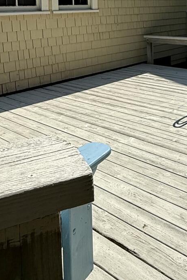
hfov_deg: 31.4
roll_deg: +0.9
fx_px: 327
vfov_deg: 42.6
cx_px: 139
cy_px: 29
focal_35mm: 42
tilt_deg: -2.7
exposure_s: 1/2841
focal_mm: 2.22
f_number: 2.2
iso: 50
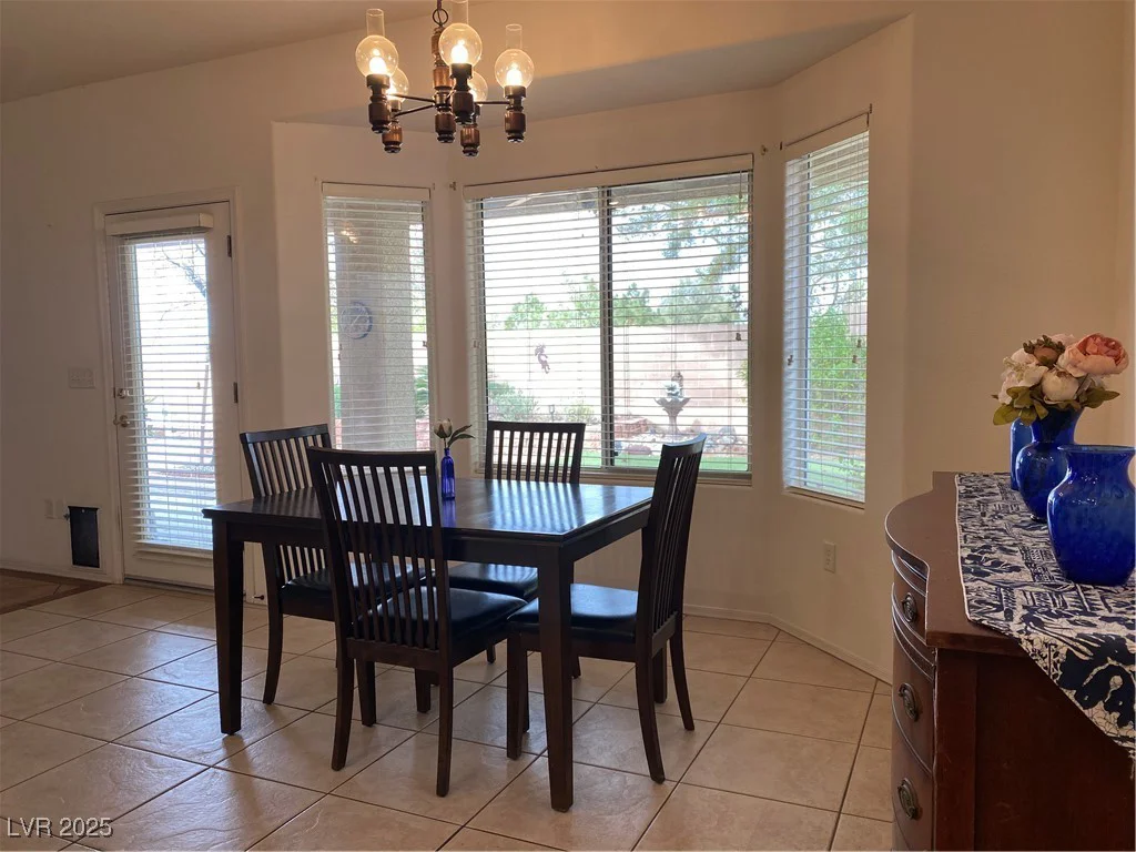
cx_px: 568
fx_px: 853
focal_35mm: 26
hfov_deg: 67.3
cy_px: 426
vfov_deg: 53.1
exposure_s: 1/120
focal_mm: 4.25
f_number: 1.8
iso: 64
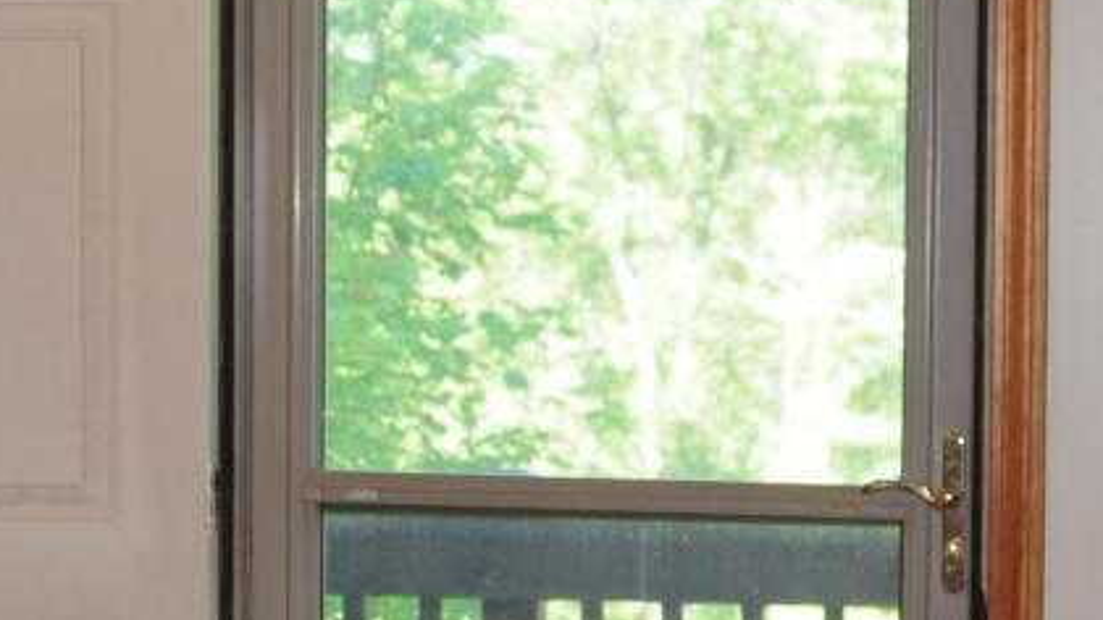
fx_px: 3538
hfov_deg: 17.7
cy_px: 468
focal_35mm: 121
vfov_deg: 10.0
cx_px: 365
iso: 800
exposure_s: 1/160
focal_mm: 28
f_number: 5
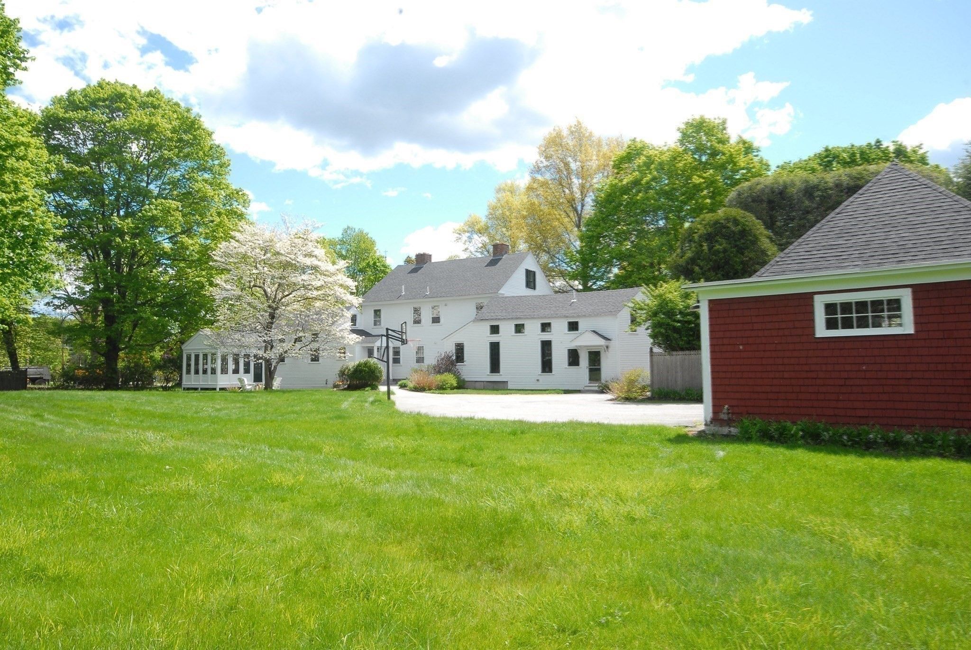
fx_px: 648
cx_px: 486
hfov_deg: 73.7
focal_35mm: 24
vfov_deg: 53.3
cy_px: 325
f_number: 16
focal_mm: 16
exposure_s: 1/100
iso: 400
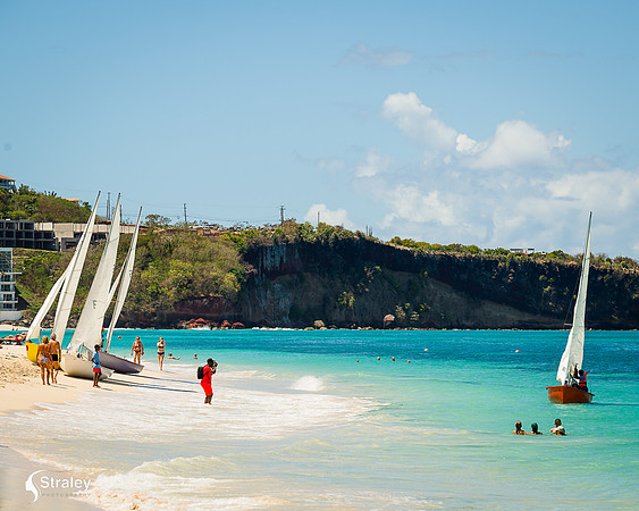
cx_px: 391
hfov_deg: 11.4
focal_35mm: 170
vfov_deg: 9.1
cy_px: 258
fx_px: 3213
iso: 100
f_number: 8
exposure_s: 1/320
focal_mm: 145
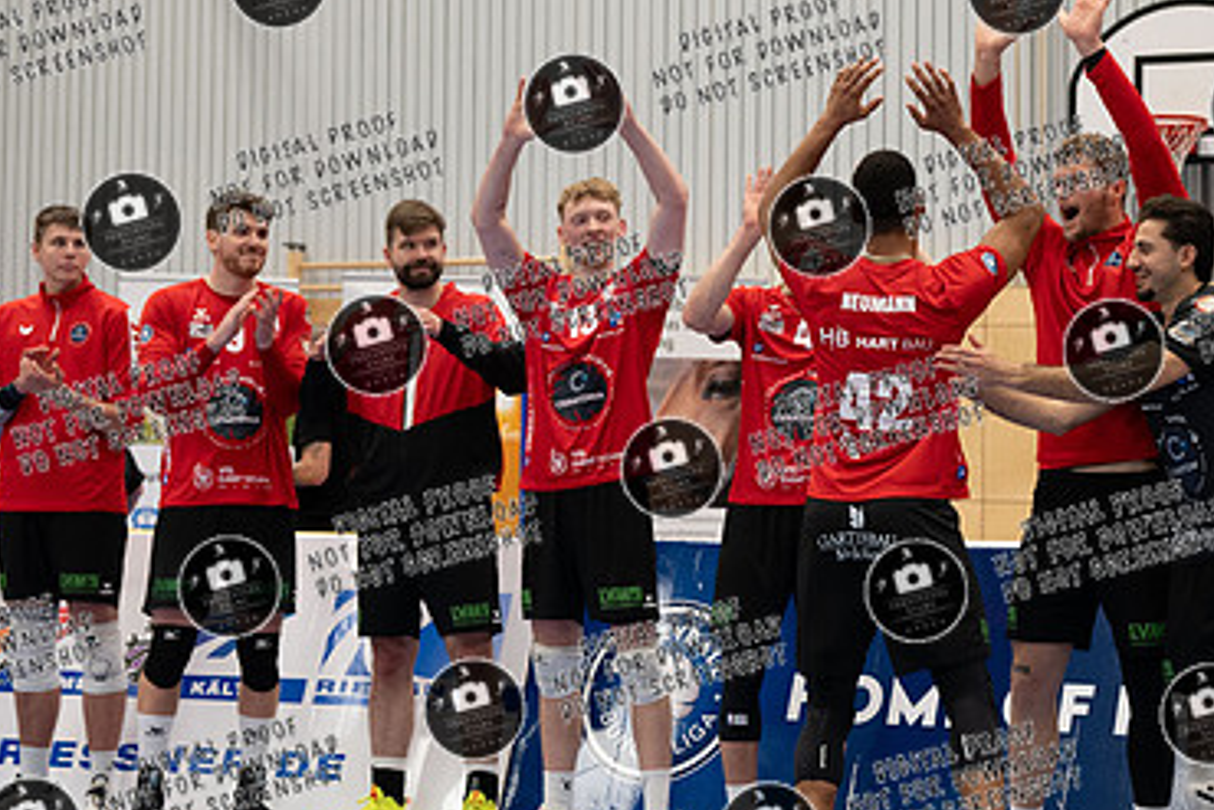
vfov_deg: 14.6
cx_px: 886
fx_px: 3171
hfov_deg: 21.5
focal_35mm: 94
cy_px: 389
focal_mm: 60
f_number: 4
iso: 2800
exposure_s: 1/800
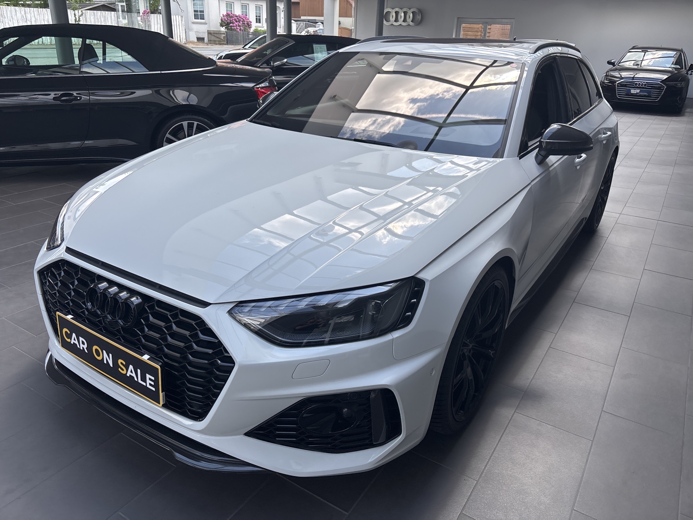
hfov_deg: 67.3
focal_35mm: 26
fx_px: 521
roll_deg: +0.0
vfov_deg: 53.1
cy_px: 260
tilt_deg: -21.7
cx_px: 346
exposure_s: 1/799
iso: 50
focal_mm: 5.96
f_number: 1.6
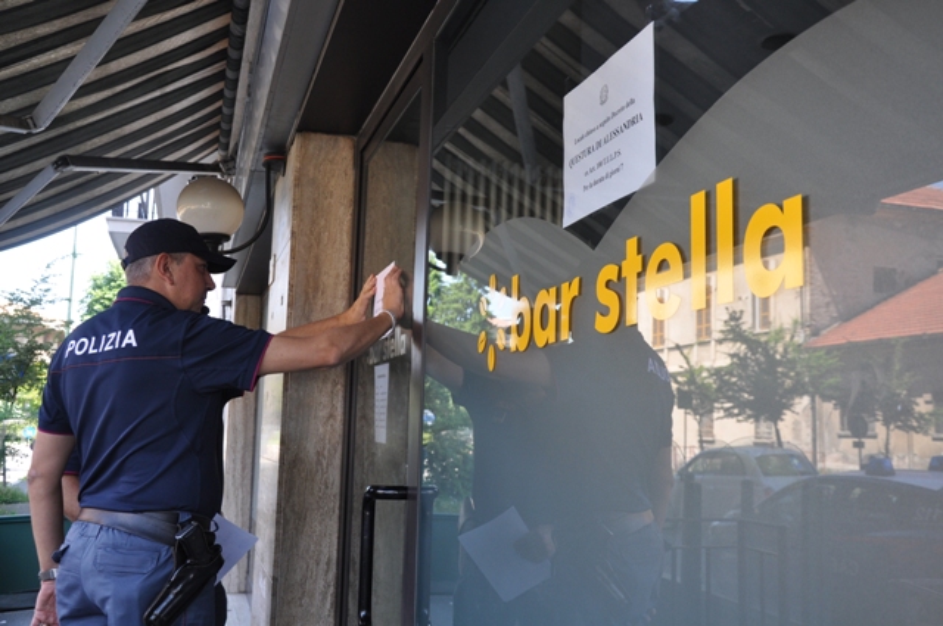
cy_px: 313
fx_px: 942
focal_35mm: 36
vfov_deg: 36.8
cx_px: 472
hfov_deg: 53.2
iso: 400
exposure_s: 1/125
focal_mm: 24
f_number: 5.6
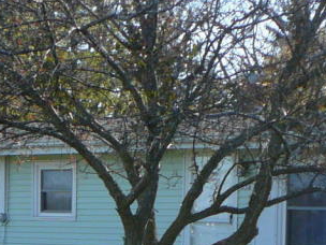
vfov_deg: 12.1
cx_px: 279
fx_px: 1111
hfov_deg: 16.5
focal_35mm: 118
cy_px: 329
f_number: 2.8
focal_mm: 5.2
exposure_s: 1/500
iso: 80
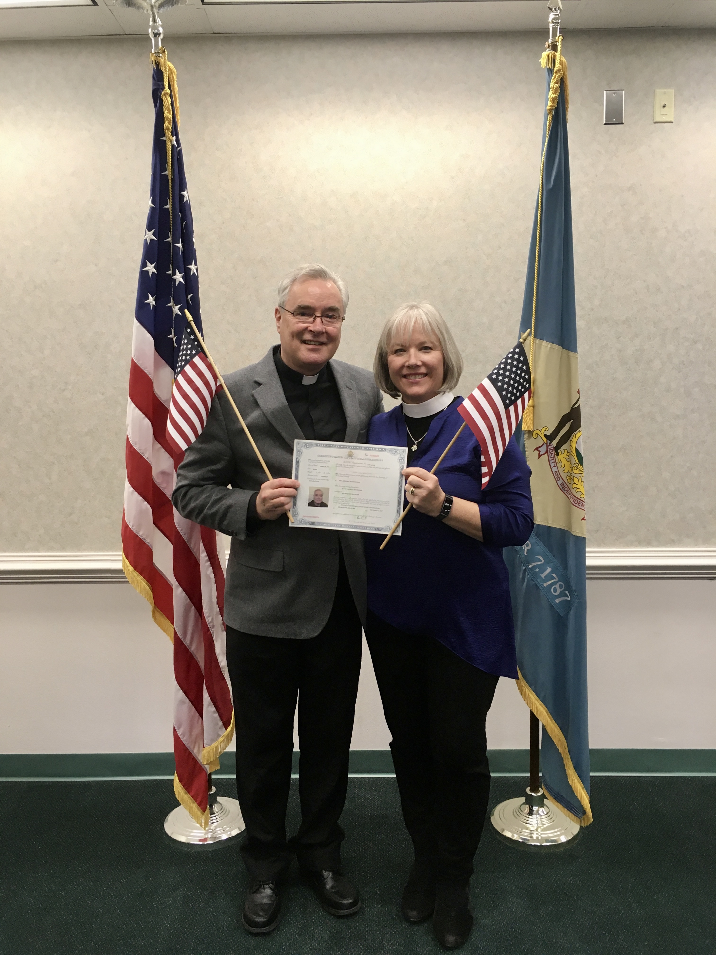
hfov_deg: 48.2
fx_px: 800
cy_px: 478
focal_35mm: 29
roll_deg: -0.6
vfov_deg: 61.7
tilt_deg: -8.1
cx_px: 358
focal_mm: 4.15
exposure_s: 1/30
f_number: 2.2
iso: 64
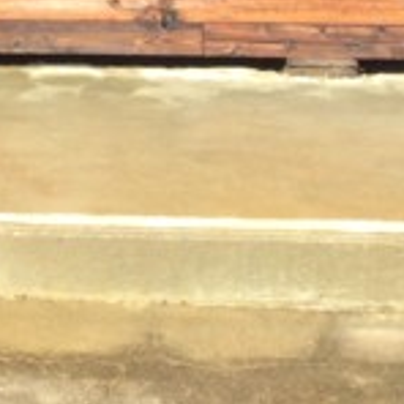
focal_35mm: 153
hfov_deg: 11.1
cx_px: -161
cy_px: -369
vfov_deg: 10.6
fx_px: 2020
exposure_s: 1/162
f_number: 2.4
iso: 32
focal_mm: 3.3
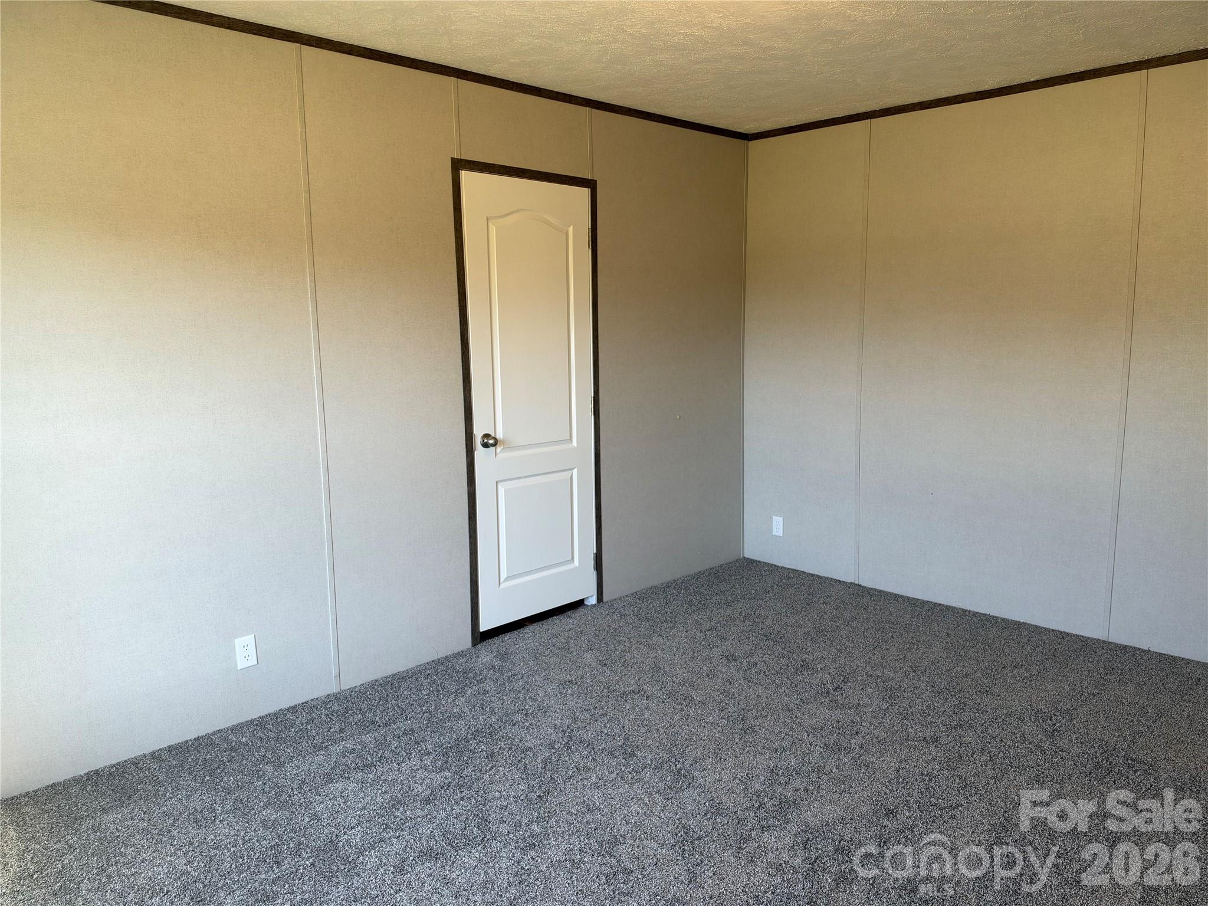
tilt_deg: -8.5
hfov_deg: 71.6
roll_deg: +1.4
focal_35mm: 24
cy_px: 453
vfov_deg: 56.8
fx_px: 838
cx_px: 604
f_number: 1.8
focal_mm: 6.93
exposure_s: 1/121
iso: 100
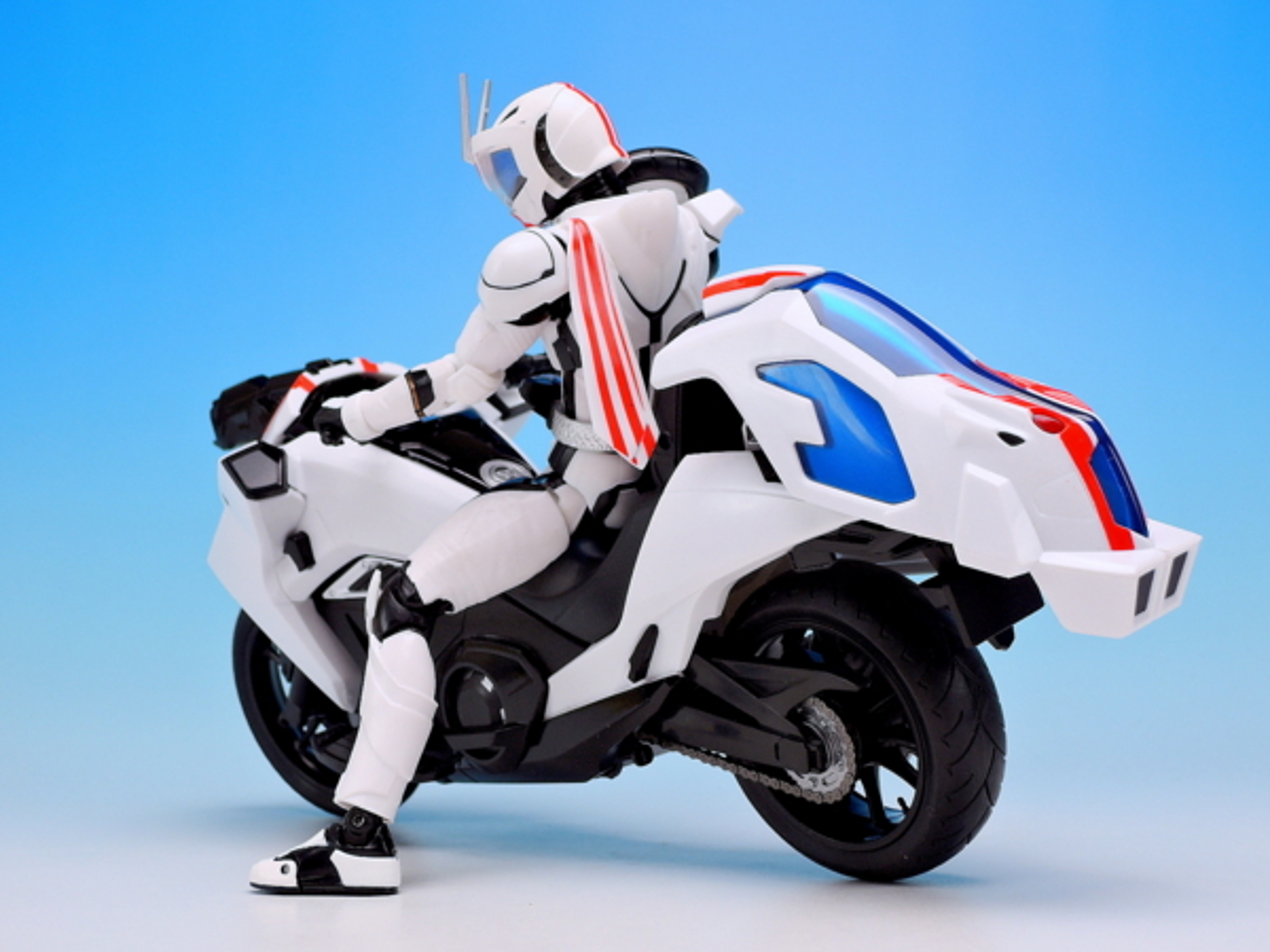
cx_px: 635
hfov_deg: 29.0
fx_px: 2458
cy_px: 476
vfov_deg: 21.9
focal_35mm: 67
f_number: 5.6
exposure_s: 1/4
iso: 80
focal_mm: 14.3
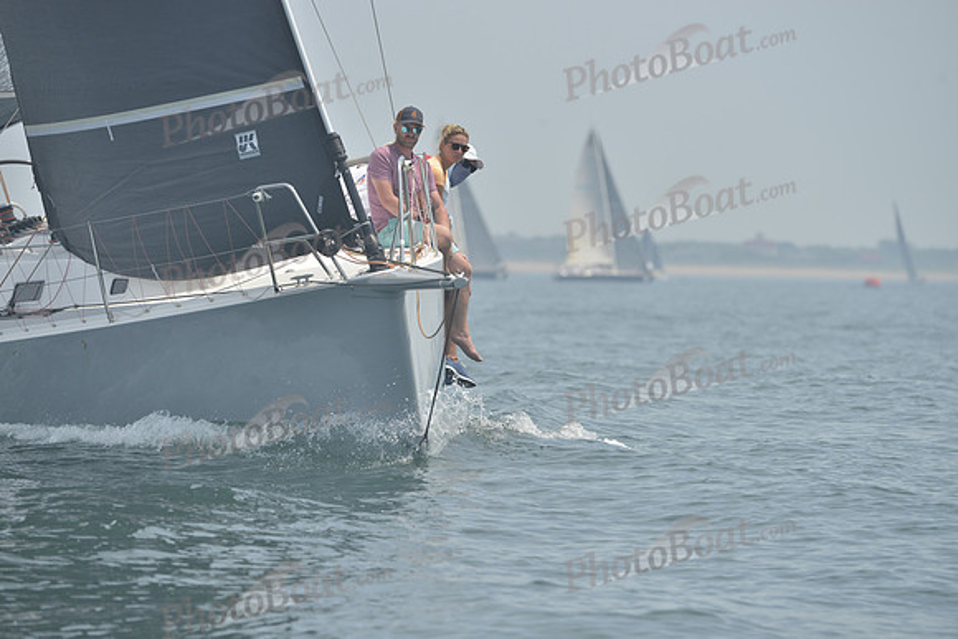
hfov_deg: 8.6
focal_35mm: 240
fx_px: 6388
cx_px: 479
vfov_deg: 5.7
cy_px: 320
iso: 280
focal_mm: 240
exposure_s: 1/1000
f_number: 7.1
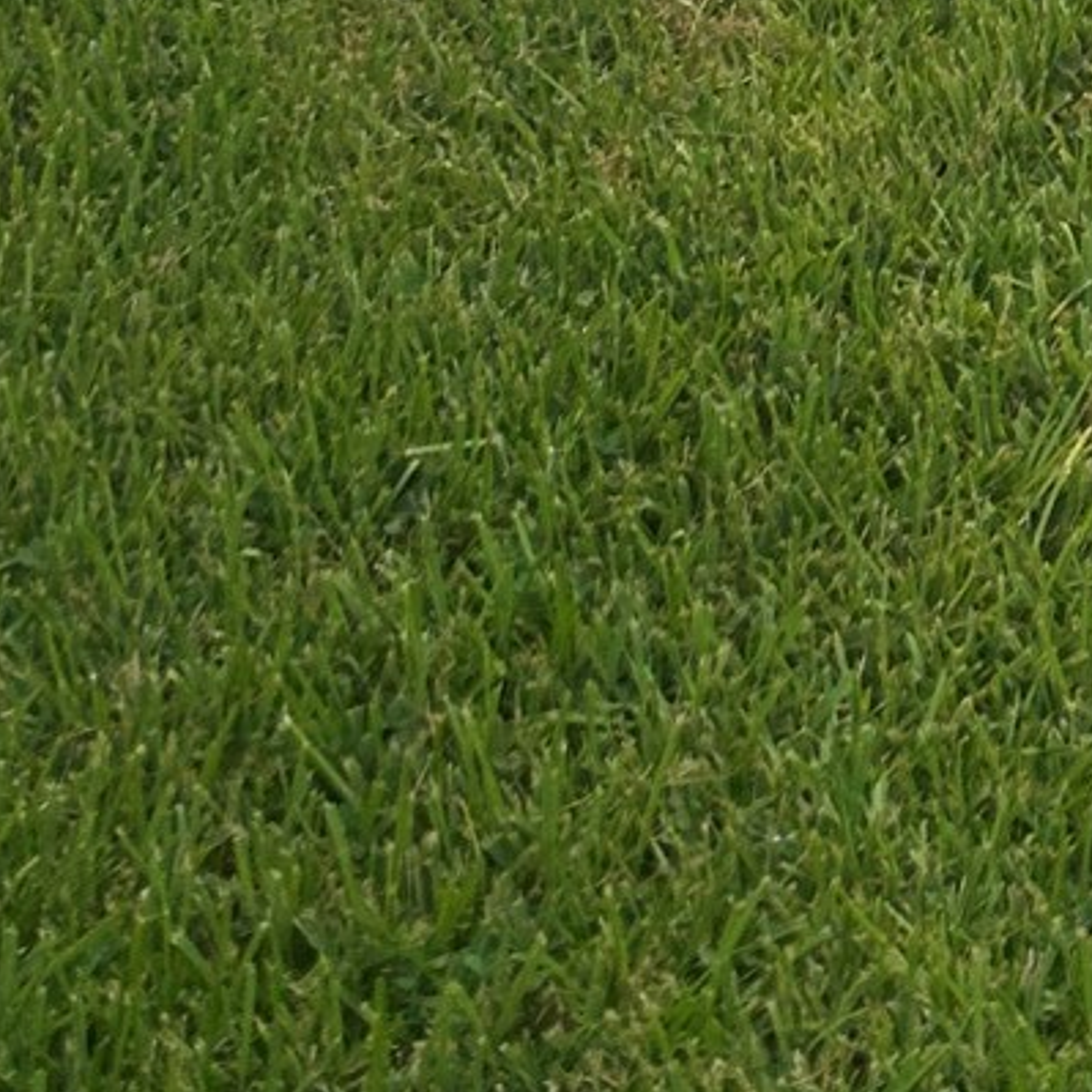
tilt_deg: -2.8
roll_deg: +1.0
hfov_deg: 14.2
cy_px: -1598
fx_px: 4211
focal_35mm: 118
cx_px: 1390
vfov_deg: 11.8
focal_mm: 5.7
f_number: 1.5
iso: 40
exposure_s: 1/181
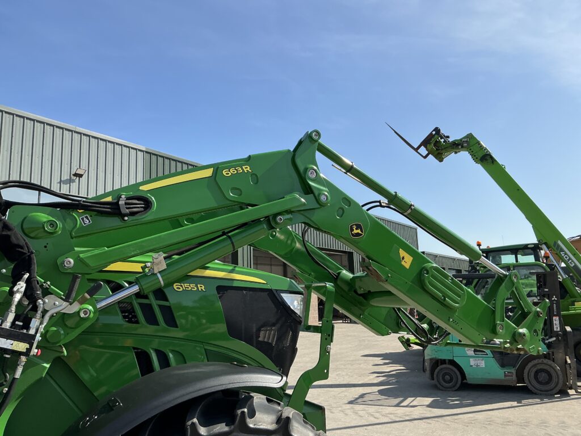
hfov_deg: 63.4
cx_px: 290
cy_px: 218
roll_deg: +0.7
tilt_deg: +10.1
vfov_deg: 49.7
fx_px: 470
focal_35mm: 28
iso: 25
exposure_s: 1/1912
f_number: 1.8
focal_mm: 3
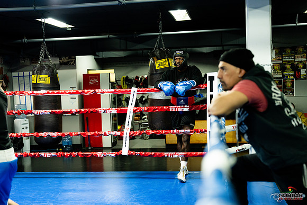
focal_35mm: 50
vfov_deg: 27.0
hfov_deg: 39.6
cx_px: 154
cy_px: 102
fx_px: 426
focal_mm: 50
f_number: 2.5
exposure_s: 1/400
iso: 2500
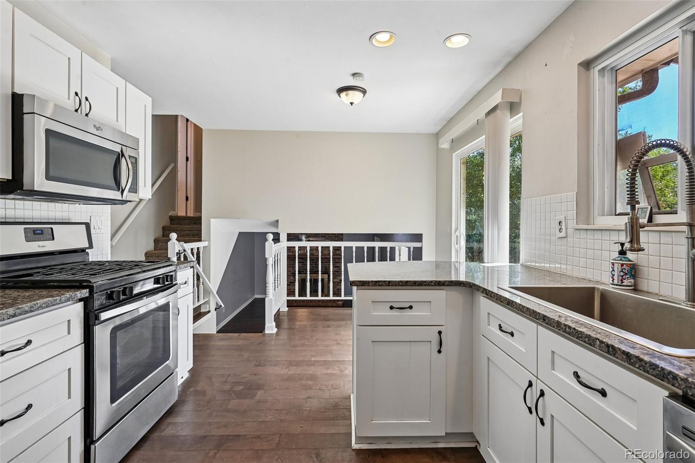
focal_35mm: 17
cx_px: 348
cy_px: 232
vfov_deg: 70.4
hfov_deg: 93.3
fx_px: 328
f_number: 10
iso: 400
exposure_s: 1/40
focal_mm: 17
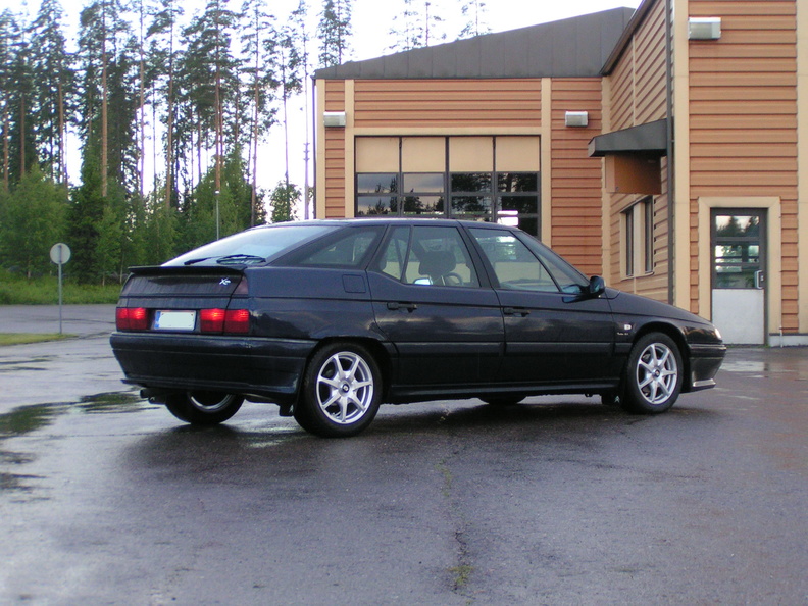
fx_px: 1681
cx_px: 404
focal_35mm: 72
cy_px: 303
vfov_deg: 20.4
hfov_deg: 27.0
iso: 125
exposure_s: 1/80
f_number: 3.2
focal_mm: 11
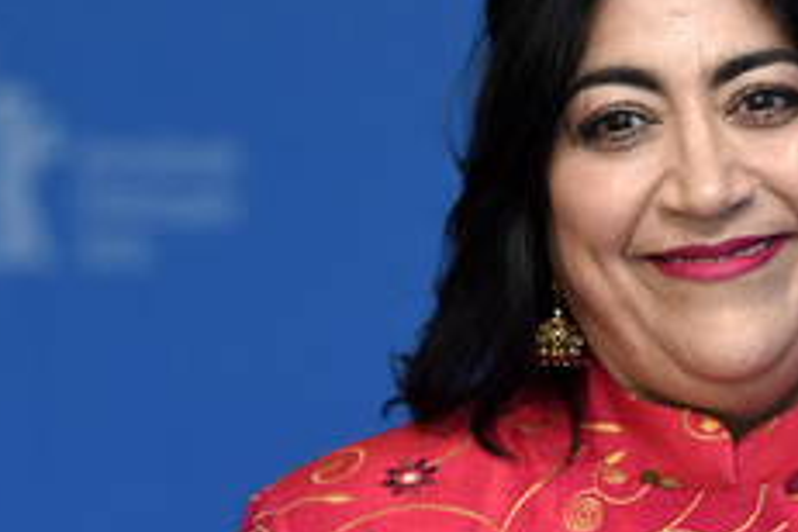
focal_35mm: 468
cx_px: 558
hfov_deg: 4.4
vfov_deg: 2.9
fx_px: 10373
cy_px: 283
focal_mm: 160
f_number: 3.5
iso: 640
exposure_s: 1/320
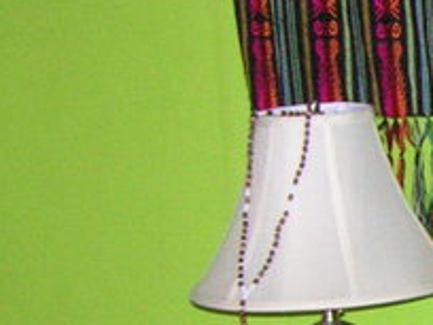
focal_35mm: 191
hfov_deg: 9.4
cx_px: 998
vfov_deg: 7.7
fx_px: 2389
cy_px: 329
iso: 200
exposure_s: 1/40
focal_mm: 6.3
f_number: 2.8
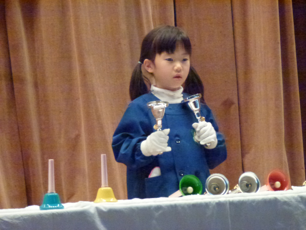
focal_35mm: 285
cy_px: 115
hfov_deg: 7.0
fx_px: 2519
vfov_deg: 5.2
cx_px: 153
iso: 1600
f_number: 5.7
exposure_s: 1/60
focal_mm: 51
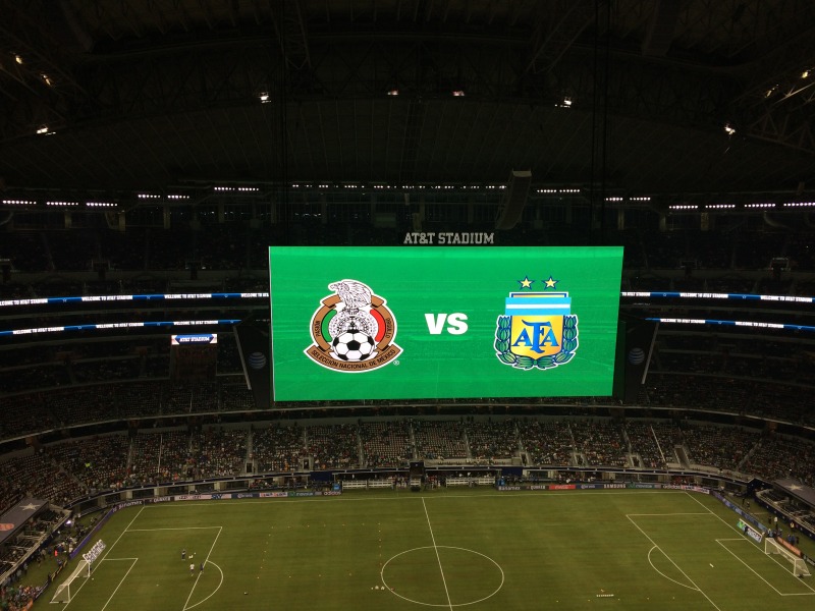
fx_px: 683
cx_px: 408
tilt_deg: -7.2
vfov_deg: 48.2
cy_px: 306
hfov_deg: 61.7
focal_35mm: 29
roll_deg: +0.4
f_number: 2.2
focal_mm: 4.15
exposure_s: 1/120
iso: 40
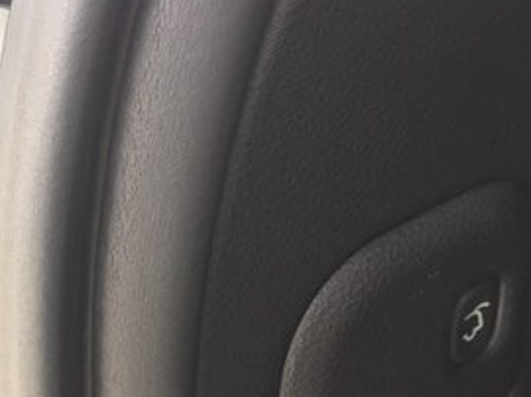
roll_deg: +5.0
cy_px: 467
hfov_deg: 27.3
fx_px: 1088
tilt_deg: -39.3
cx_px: 334
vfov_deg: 19.6
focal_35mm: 71
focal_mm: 4.15
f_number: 2.2
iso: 40
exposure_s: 1/50
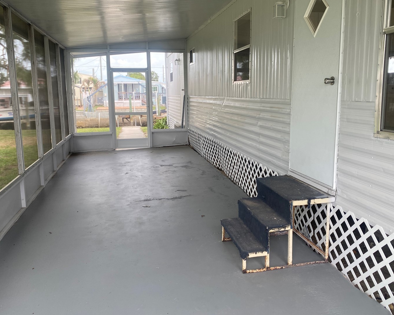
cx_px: 203
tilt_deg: -8.5
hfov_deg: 58.8
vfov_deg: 48.5
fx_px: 350
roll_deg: +0.6
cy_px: 145
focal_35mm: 30
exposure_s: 1/316
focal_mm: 4.25
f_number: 1.8
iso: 32
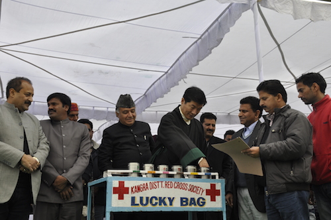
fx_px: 441
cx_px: 166
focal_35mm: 48
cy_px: 110
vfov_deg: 28.0
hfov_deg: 41.2
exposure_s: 1/160
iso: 400
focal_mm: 32
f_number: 13
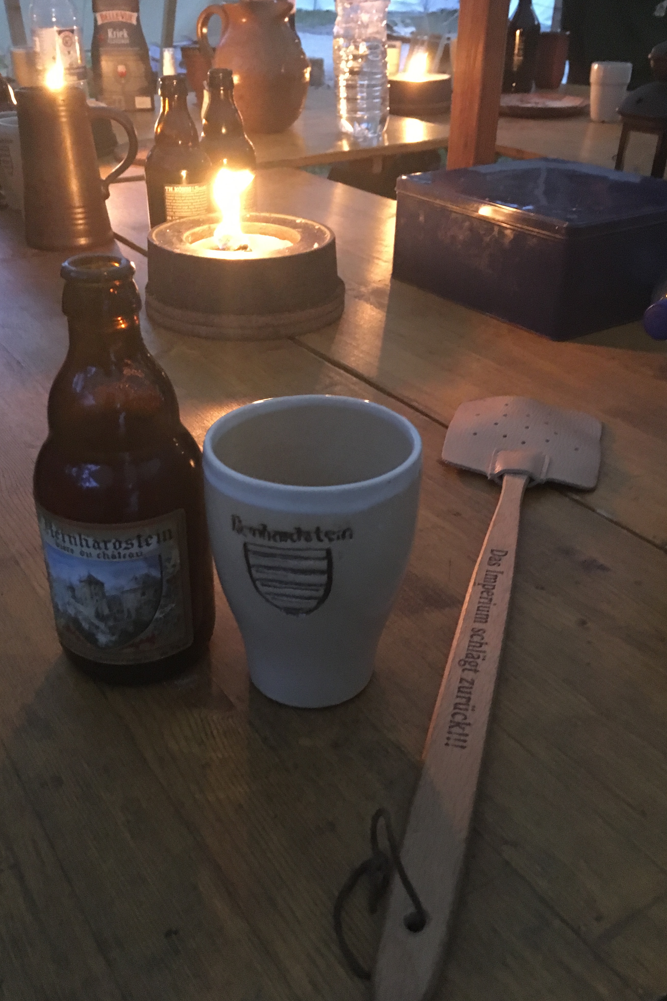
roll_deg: -3.8
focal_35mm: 31
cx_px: 322
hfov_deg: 42.3
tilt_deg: -30.6
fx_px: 862
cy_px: 499
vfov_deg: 60.3
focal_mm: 4.15
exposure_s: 1/17
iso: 640
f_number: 2.2
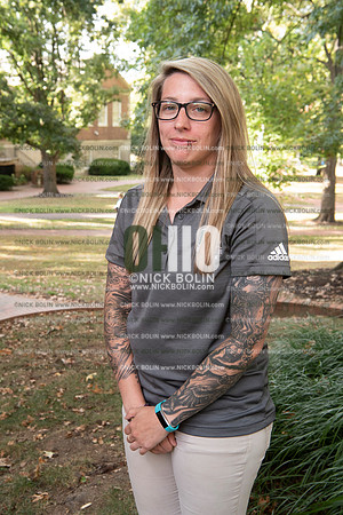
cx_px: 172
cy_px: 258
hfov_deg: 27.0
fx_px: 715
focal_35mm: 50
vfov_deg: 39.6
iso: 800
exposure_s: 1/100
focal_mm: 50
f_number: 8
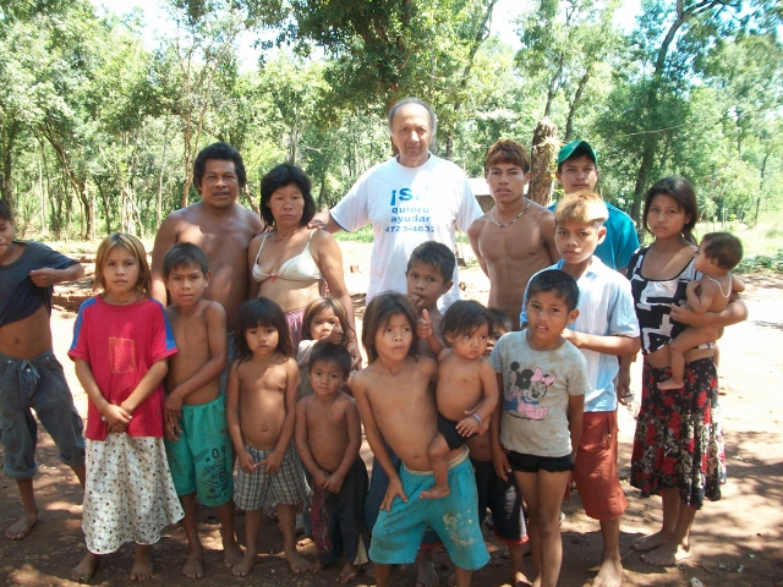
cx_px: 392
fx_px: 724
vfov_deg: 44.2
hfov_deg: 56.8
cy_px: 294
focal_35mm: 32
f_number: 2.9
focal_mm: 5.7
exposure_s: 1/125
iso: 80
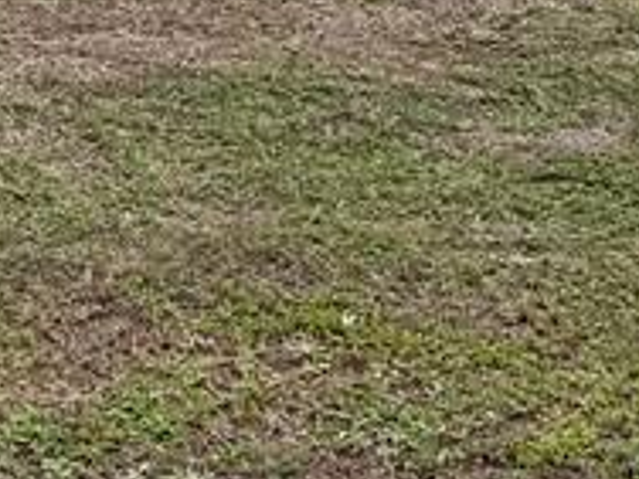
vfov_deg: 10.9
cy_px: -265
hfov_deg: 14.7
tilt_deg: -5.7
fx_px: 2418
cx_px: -71
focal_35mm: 131
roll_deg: -0.2
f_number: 1.78
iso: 80
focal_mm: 6.76
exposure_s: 1/4673
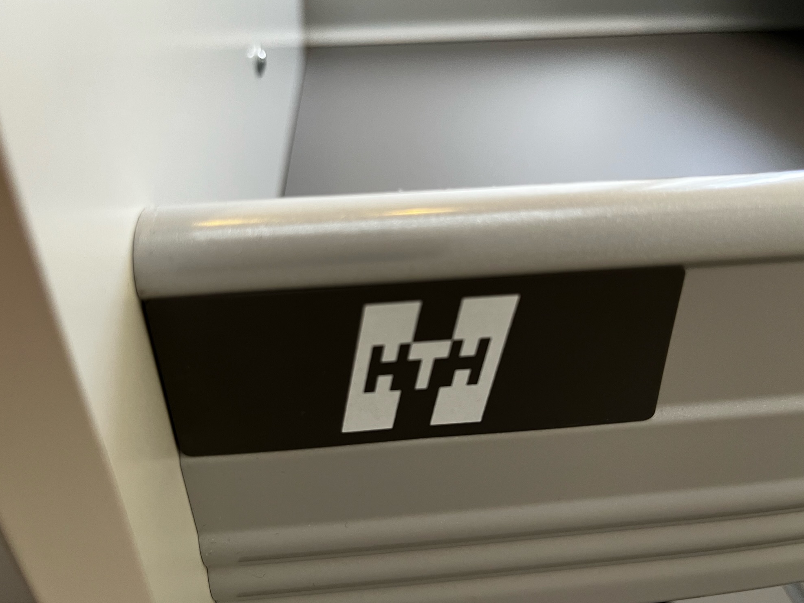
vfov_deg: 51.3
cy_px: 303
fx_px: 627
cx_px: 398
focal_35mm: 27
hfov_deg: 65.3
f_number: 1.6
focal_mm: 5.1
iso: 125
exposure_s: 1/50
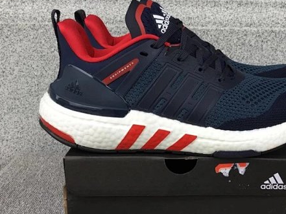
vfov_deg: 32.1
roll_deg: -0.9
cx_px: 184
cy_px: 125
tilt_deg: -16.8
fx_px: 372
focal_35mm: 45
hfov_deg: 41.7
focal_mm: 3.3
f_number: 2.4
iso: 25
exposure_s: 1/100
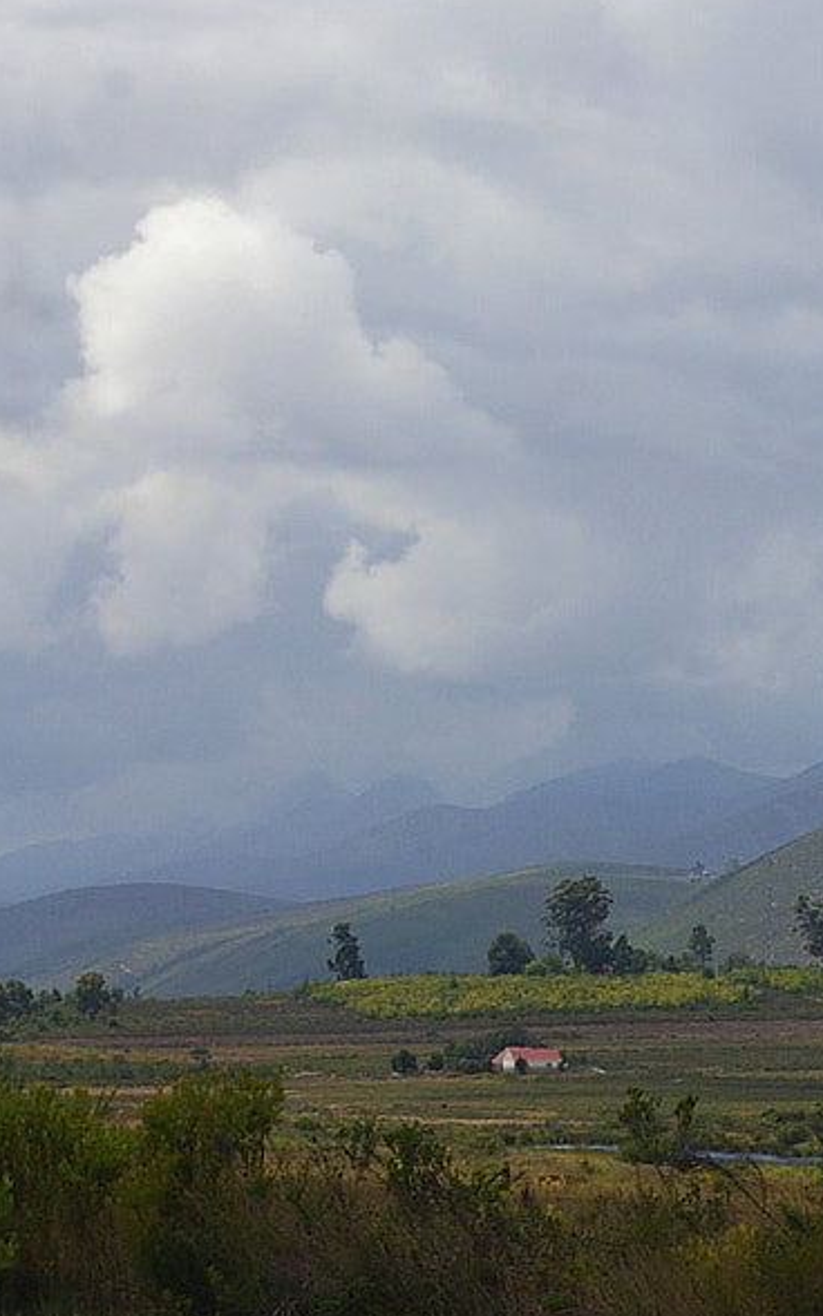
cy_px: 697
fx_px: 8198
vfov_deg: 9.2
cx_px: 1778
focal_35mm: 228
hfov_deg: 5.6
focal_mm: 55
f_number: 11
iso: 200
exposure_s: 1/350
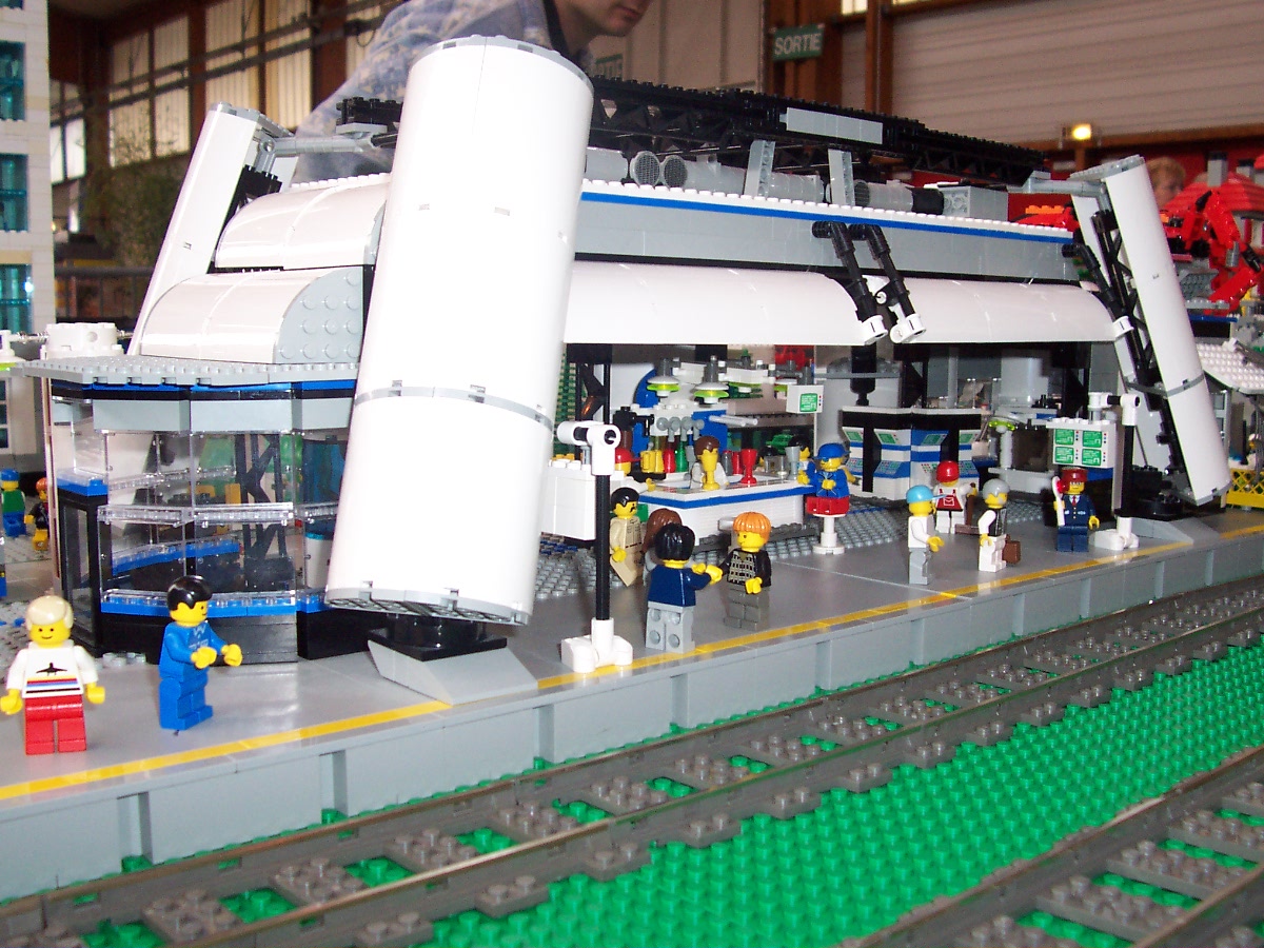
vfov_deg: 38.7
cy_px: 474
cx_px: 632
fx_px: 1351
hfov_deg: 50.1
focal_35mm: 37
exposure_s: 1/60
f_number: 2.8
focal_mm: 5.6
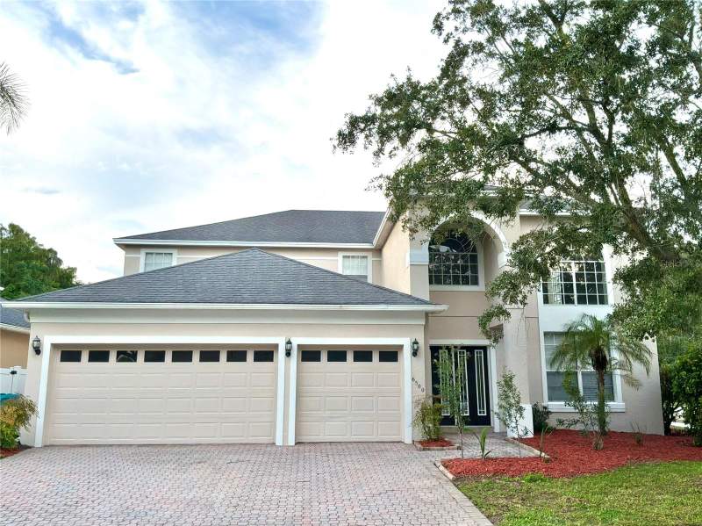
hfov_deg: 63.5
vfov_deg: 49.7
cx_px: 351
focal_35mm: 28
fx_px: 567
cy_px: 263
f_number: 1.8
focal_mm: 3
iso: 25
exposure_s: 1/683
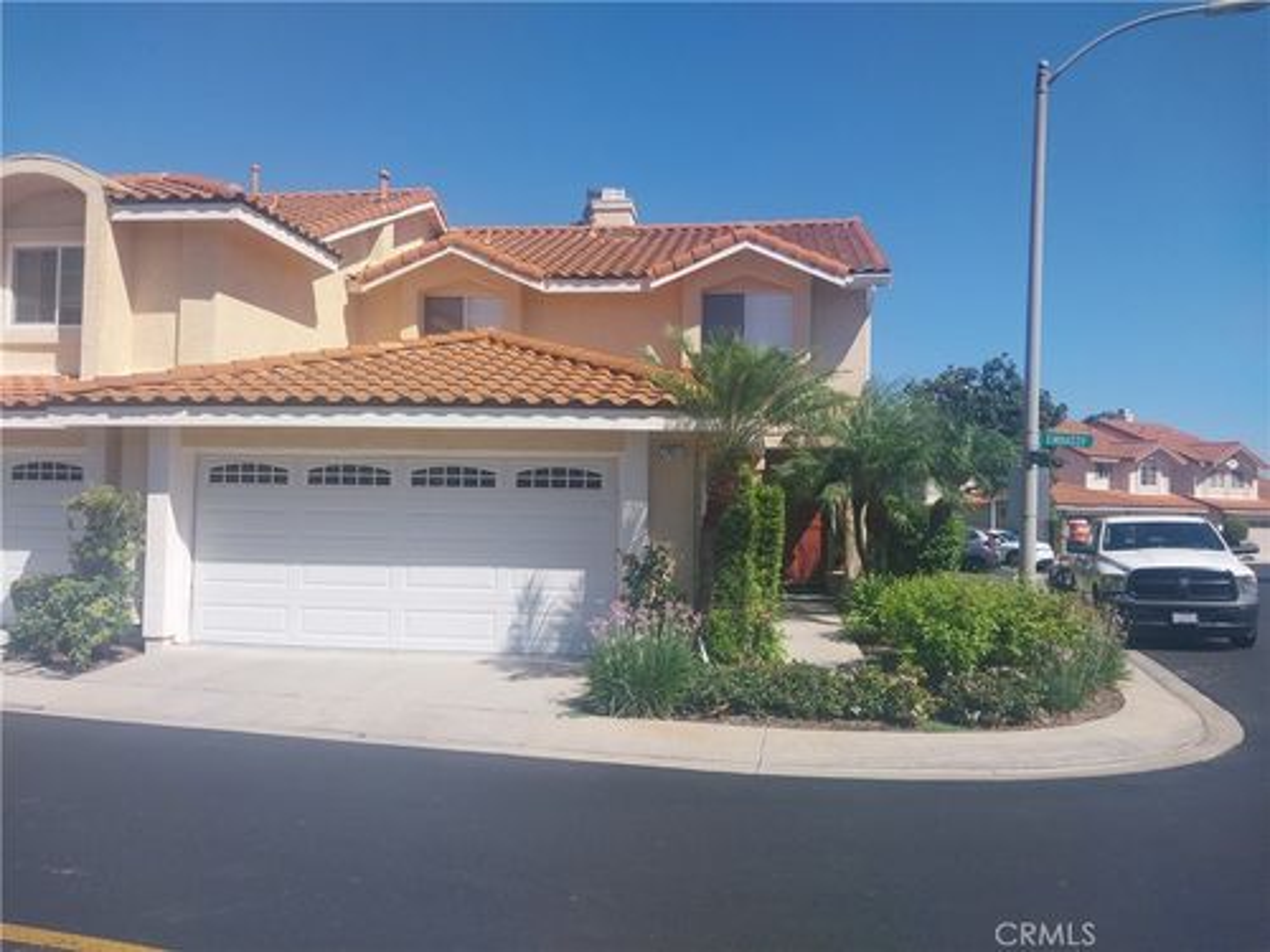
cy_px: 476
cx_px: 635
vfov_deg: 53.1
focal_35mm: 26
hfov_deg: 67.3
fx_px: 954
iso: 20
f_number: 1.8
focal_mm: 4
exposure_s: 1/787
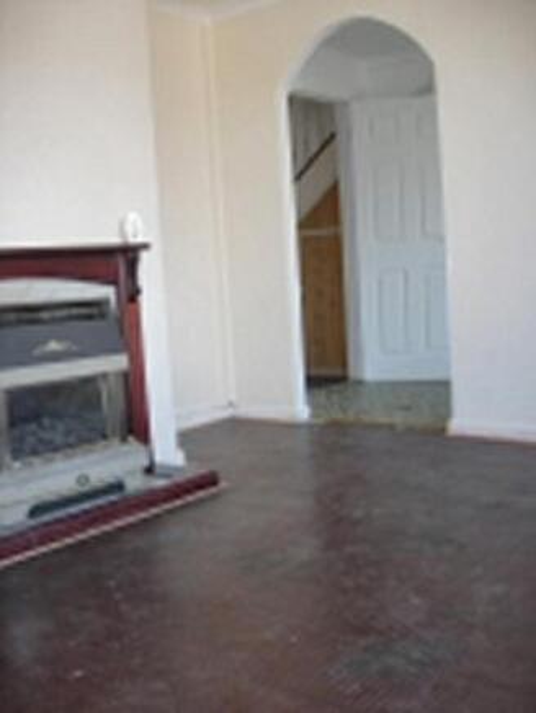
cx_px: 268
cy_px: 356
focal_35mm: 38
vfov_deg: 49.0
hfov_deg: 37.7
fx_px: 784
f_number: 2.8
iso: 79
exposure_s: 1/42.7
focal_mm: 7.8
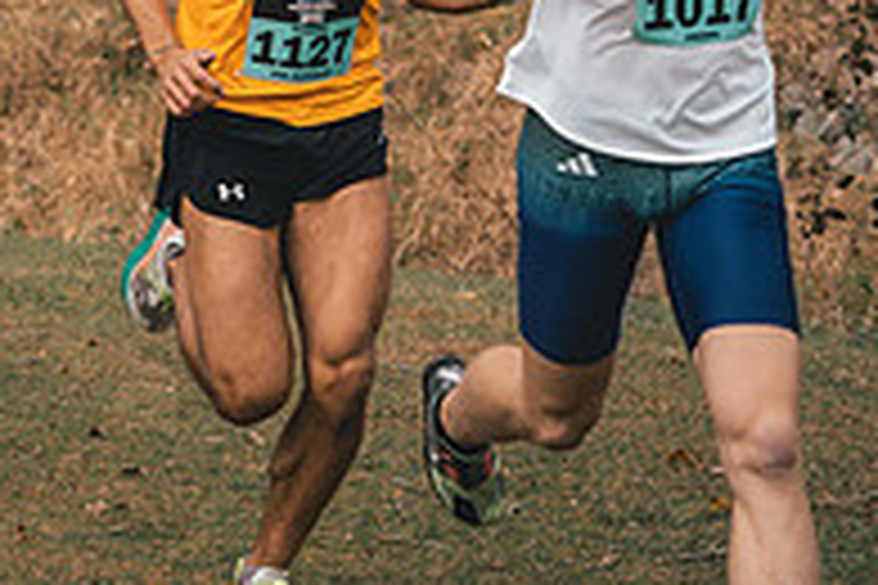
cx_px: -311
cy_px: -74
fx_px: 7487
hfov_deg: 6.6
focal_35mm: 307
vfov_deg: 4.5
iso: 400
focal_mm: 99
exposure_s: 1/1250
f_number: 6.3
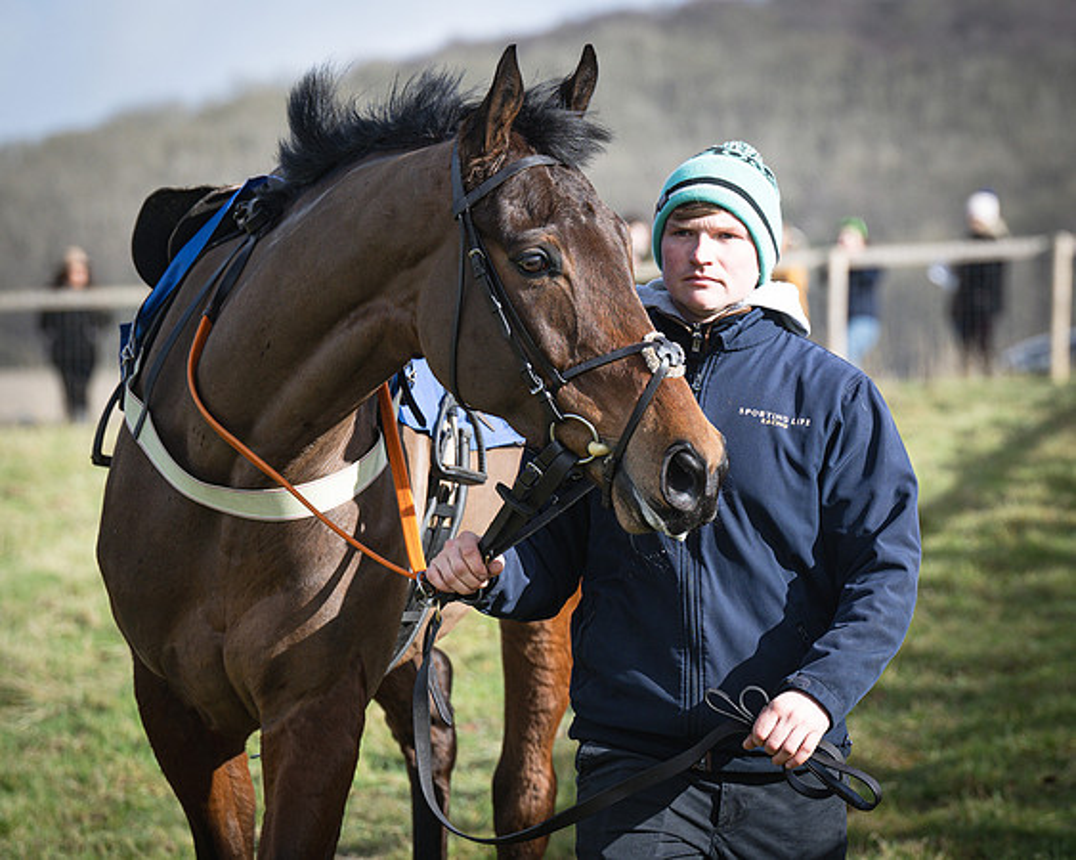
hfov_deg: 10.2
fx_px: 6042
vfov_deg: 8.1
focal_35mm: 190
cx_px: 837
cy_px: 396
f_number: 2.8
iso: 160
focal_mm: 87
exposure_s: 1/2000
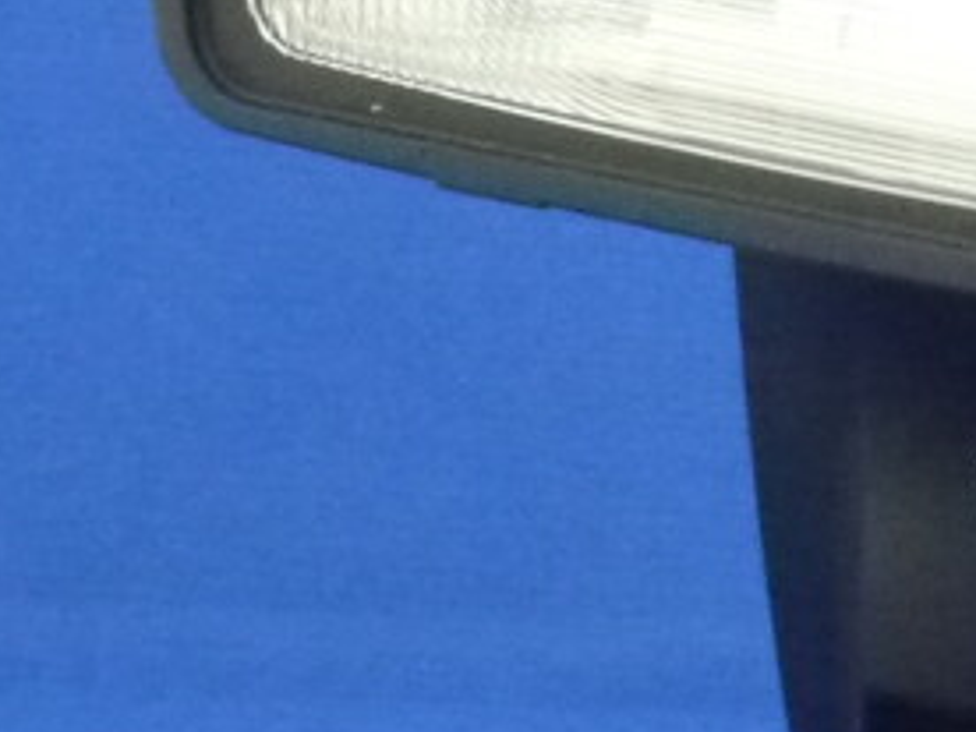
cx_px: 1188
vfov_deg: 8.3
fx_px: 5019
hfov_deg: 10.9
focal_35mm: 178
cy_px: 442
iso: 800
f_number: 3.6
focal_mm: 7.2
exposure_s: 1/30
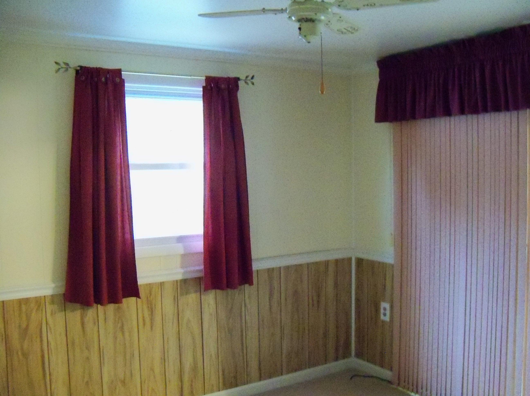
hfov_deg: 52.7
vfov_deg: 40.6
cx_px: 265
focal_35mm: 35
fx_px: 535
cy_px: 198
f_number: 3.5
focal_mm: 6.2
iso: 1600
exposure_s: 1/13
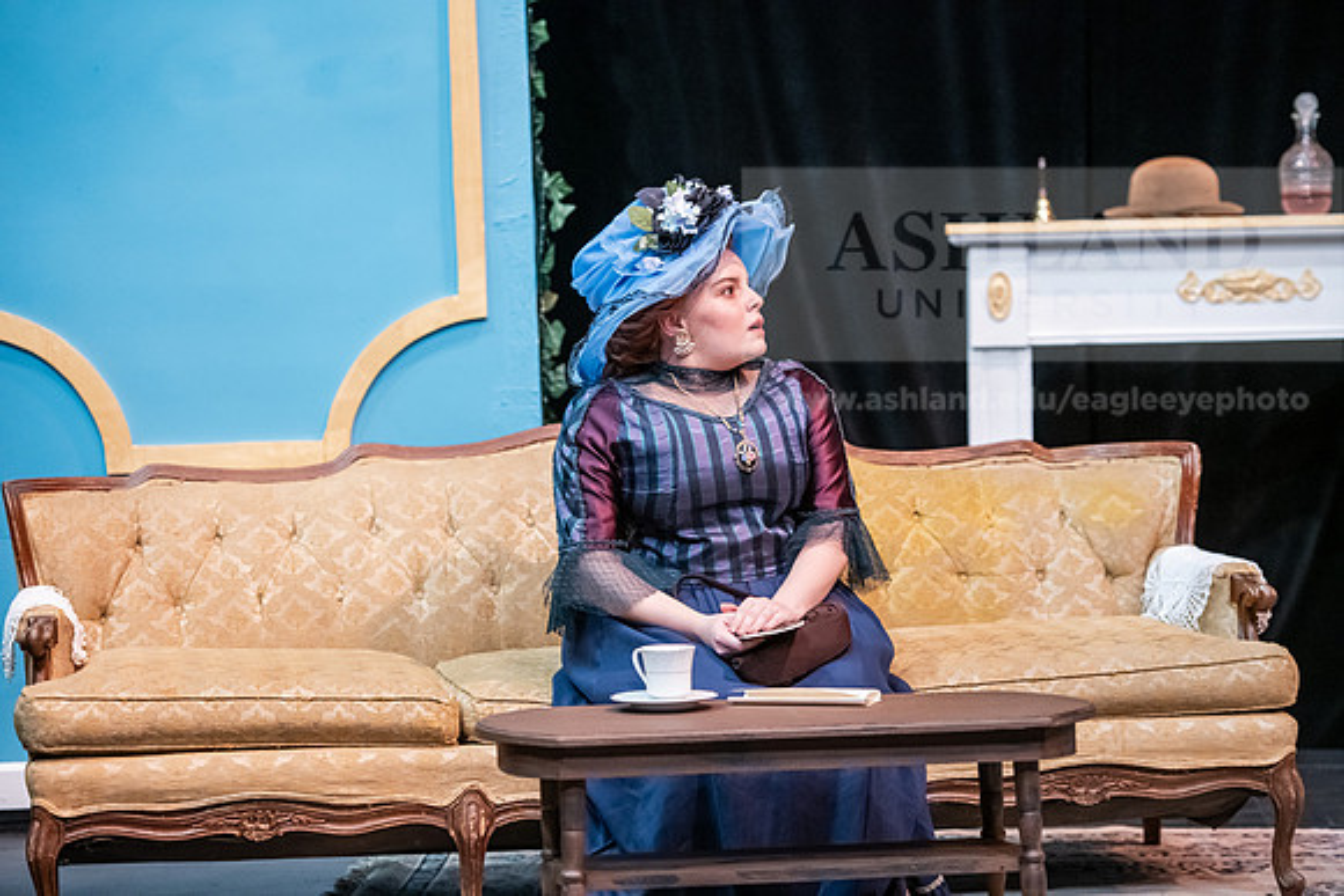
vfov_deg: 11.2
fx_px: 4556
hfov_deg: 16.8
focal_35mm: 122
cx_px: 672
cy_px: 448
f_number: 3.2
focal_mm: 122
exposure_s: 1/200
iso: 3200
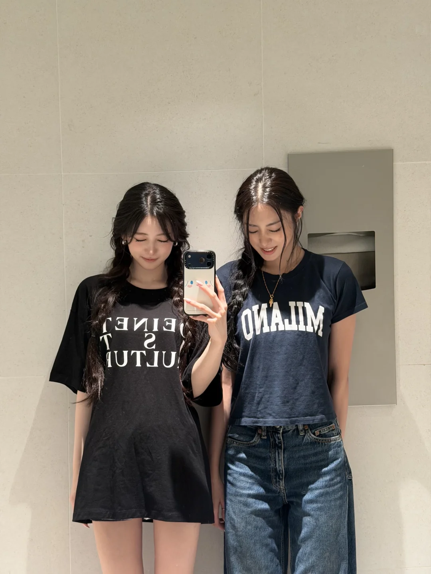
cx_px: 216
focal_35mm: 48
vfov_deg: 39.7
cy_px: 287
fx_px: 797
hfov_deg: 30.3
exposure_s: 1/60
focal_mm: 6.76
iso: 250
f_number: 1.78
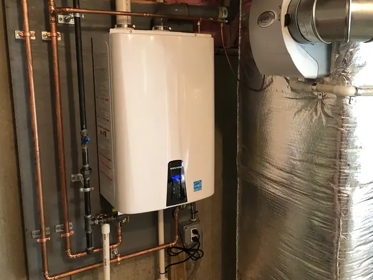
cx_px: 224
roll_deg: -0.2
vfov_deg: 41.7
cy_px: 125
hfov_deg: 53.6
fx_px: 366
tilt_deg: -9.9
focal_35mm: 34
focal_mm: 4
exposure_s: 1/11
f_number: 1.8
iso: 100
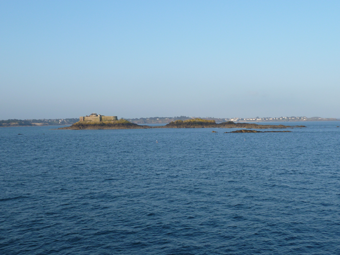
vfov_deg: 32.9
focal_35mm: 44
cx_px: 170
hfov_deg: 42.9
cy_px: 128
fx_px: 432
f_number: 4
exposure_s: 1/320
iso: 80
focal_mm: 7.3
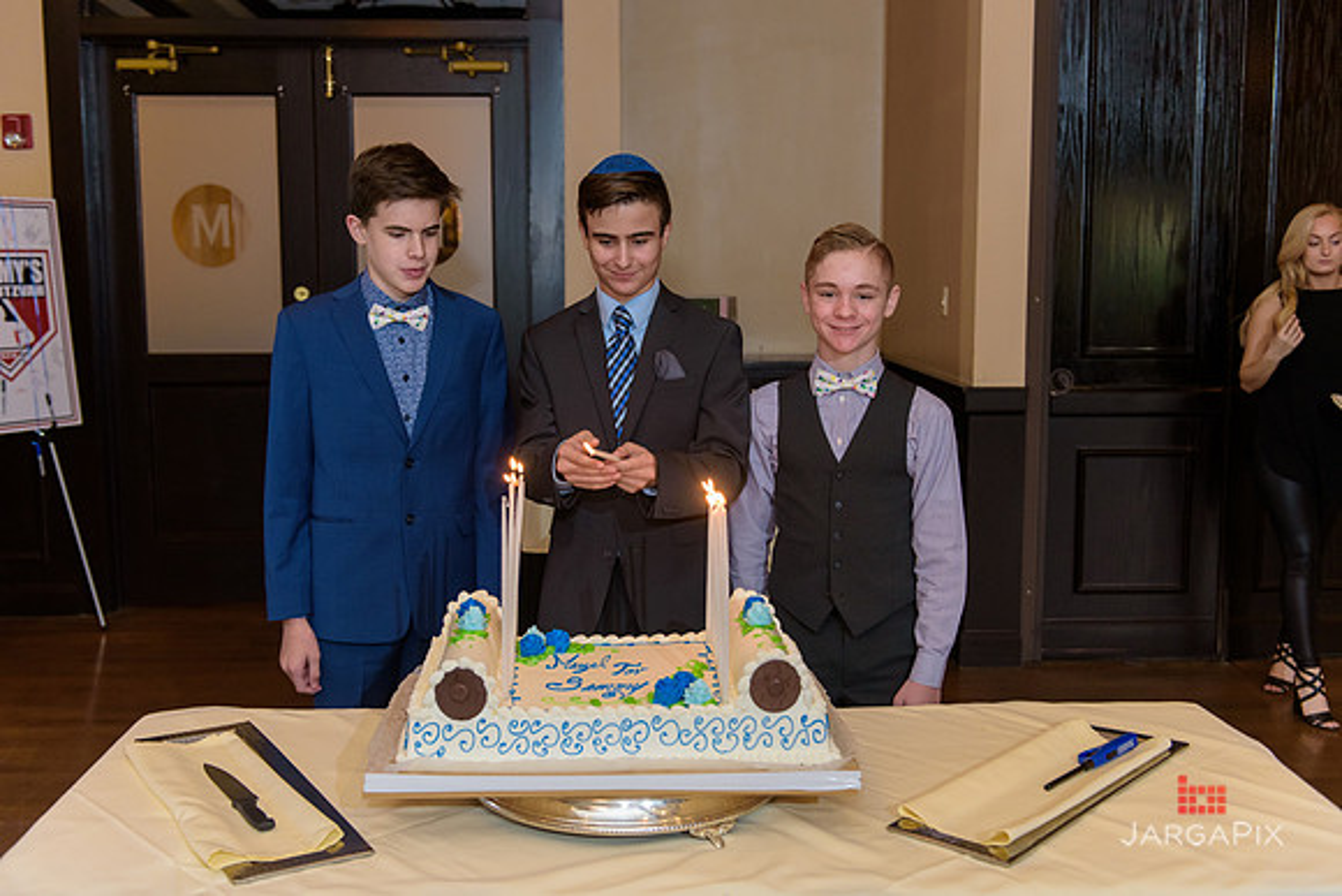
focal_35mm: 38
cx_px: 671
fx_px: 1417
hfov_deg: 50.7
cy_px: 448
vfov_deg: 35.1
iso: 1600
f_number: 3.2
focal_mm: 38
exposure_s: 1/160
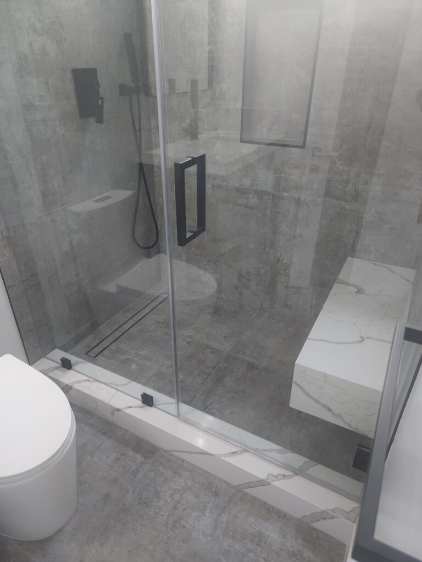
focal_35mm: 23
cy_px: 281
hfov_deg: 58.9
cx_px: 211
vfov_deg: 73.9
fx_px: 374
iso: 200
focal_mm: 6.4
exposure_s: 1/60
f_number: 1.8
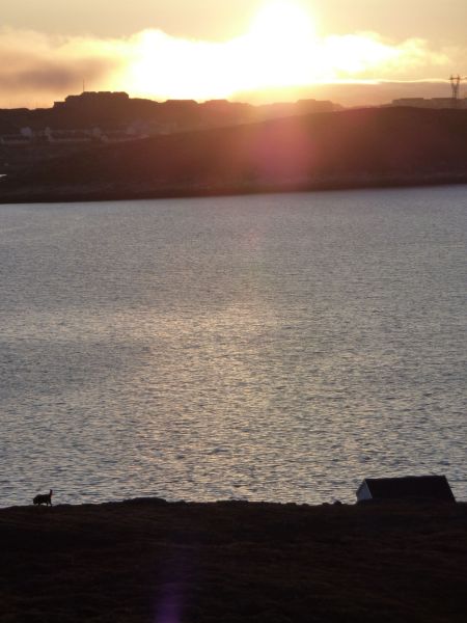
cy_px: 312
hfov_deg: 10.8
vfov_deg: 14.4
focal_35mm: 137
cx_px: 234
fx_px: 2464
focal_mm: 22.5
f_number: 4.5
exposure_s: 1/400
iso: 125
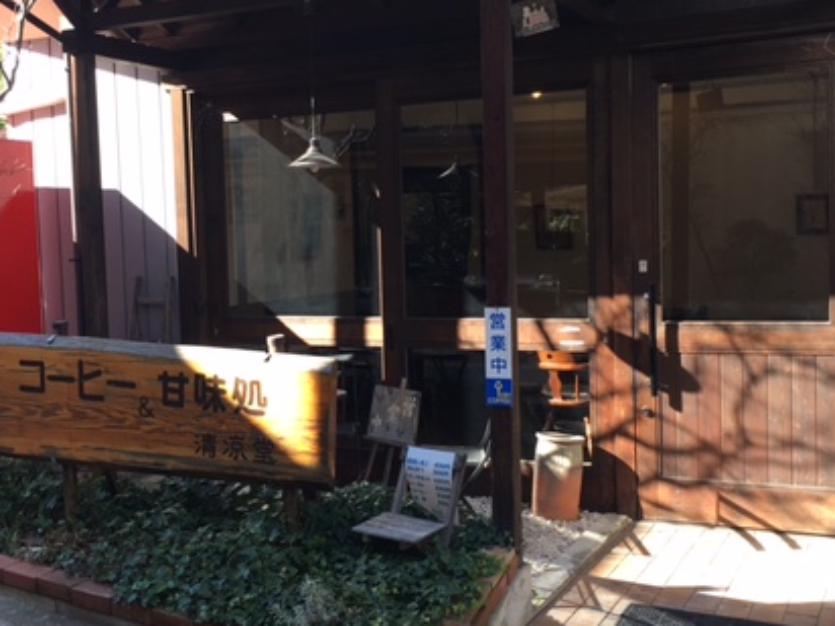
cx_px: 353
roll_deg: +2.0
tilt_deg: -4.9
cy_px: 308
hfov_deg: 42.0
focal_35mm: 45
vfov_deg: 32.2
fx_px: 1085
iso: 25
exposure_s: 1/120
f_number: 2.2
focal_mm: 4.15
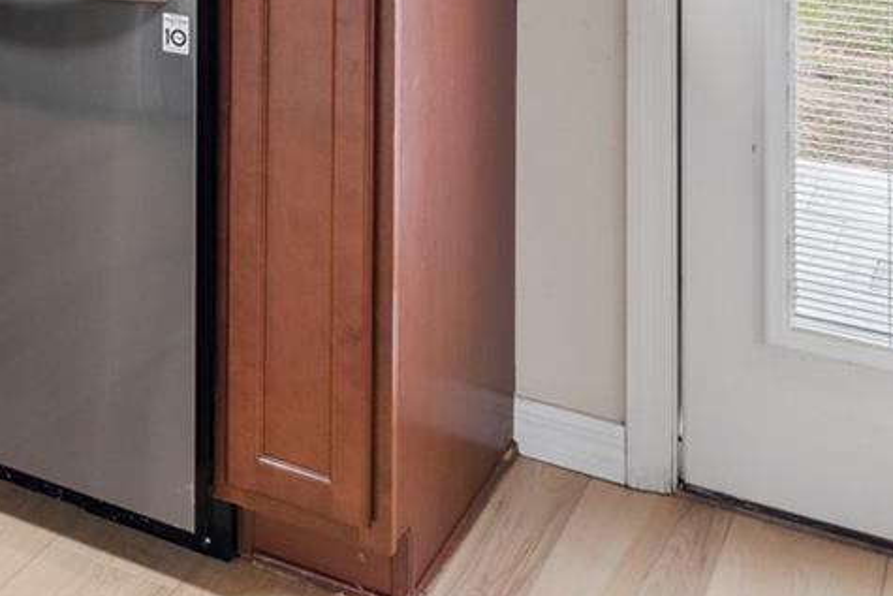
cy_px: -381
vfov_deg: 18.1
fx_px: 1588
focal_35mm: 64
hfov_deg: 27.7
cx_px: -165
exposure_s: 1/8
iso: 100
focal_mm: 19
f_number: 10
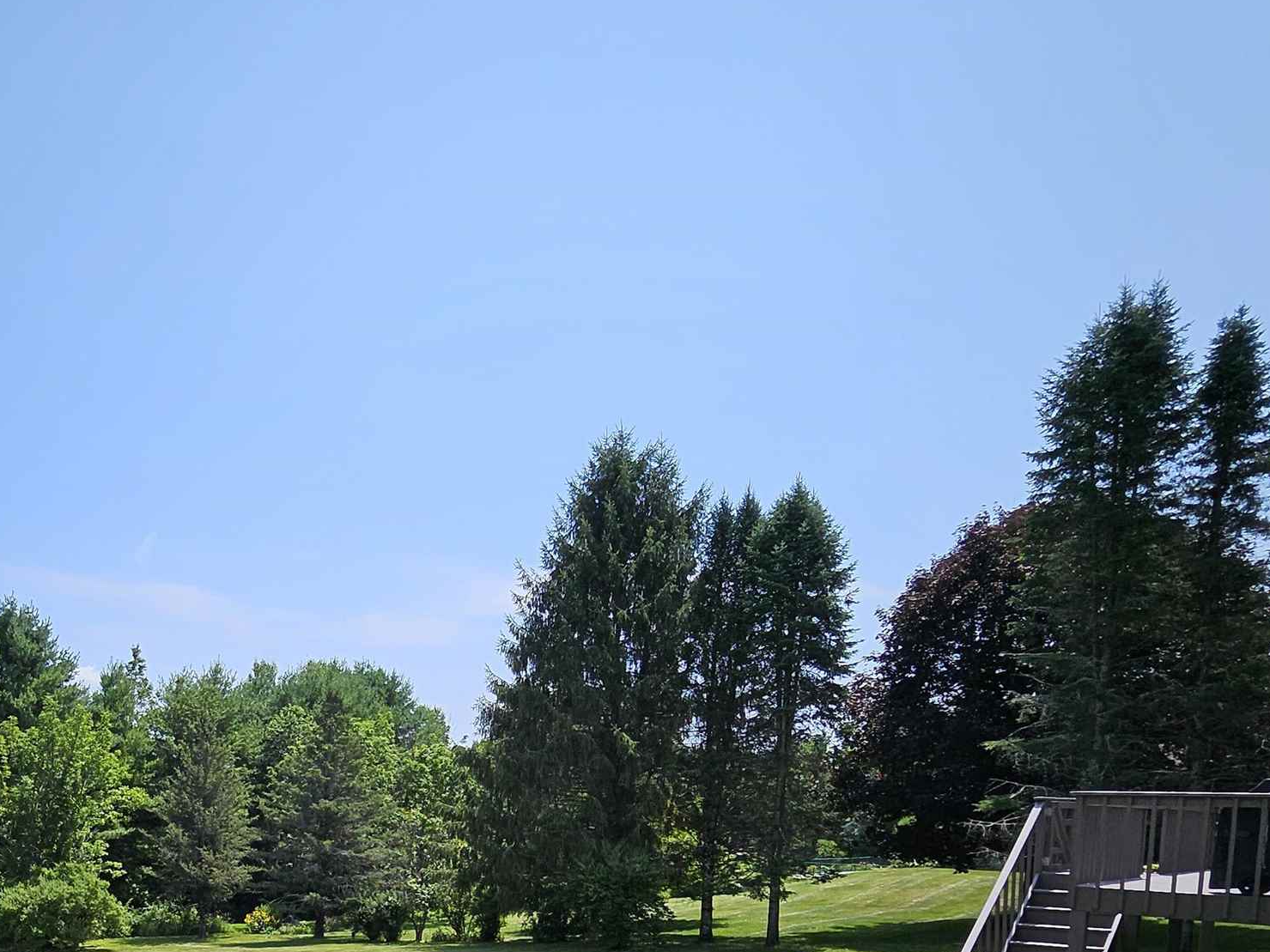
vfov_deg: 45.7
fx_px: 991
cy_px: 882
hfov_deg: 61.7
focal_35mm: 27
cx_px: 320
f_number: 2.2
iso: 32
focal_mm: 1.74
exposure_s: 1/1746
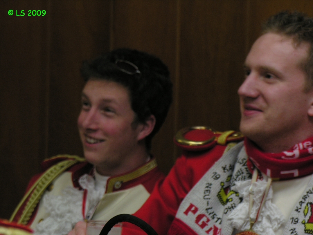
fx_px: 1736
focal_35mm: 192
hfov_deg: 10.3
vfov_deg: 7.7
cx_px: 156
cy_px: 118
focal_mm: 49
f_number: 4.1
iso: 200
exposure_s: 1/60.1
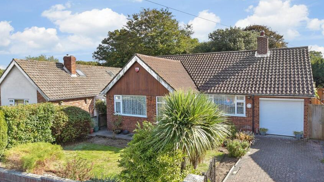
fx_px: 163
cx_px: 190
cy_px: 119
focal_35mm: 19
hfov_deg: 88.7
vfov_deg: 57.2
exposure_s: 1/125
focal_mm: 10
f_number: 8
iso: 160
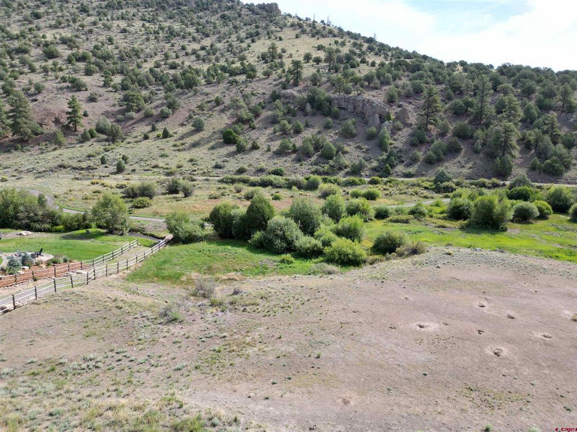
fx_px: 400
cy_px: 216
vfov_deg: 56.8
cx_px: 288
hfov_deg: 71.6
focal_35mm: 24
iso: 200
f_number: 1.7
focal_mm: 6.72
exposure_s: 1/1500
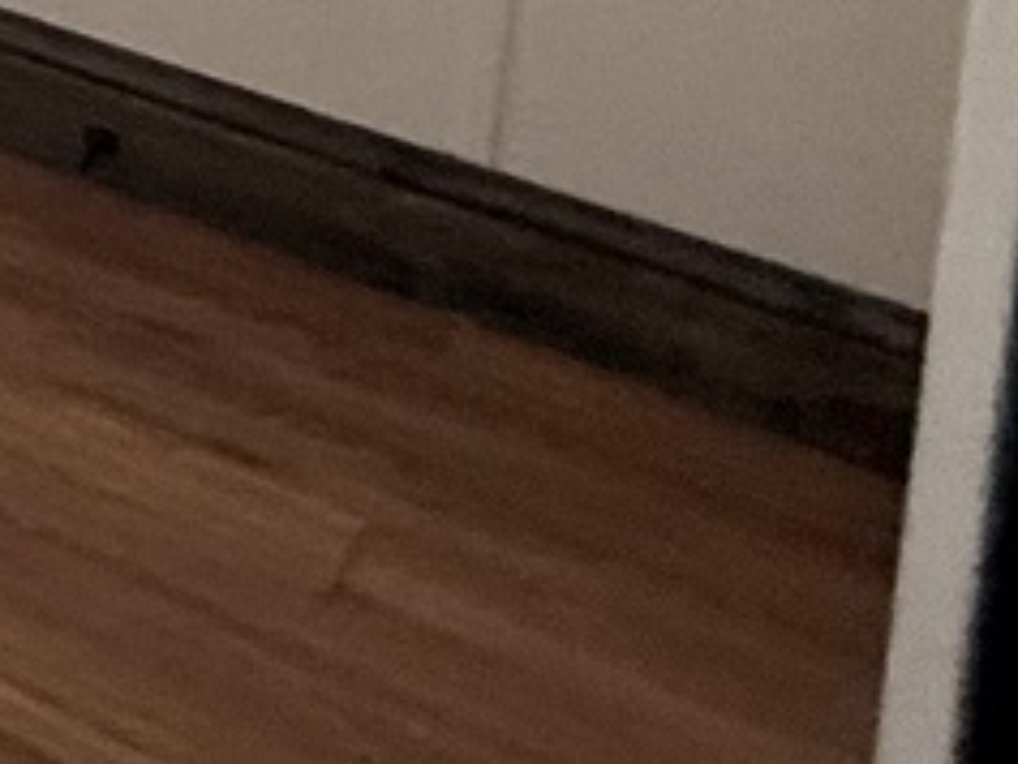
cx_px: -1954
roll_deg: +0.5
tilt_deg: -4.9
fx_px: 2501
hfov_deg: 11.9
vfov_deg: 13.3
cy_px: -1026
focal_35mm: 85
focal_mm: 2.22
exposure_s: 1/99
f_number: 2.2
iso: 125
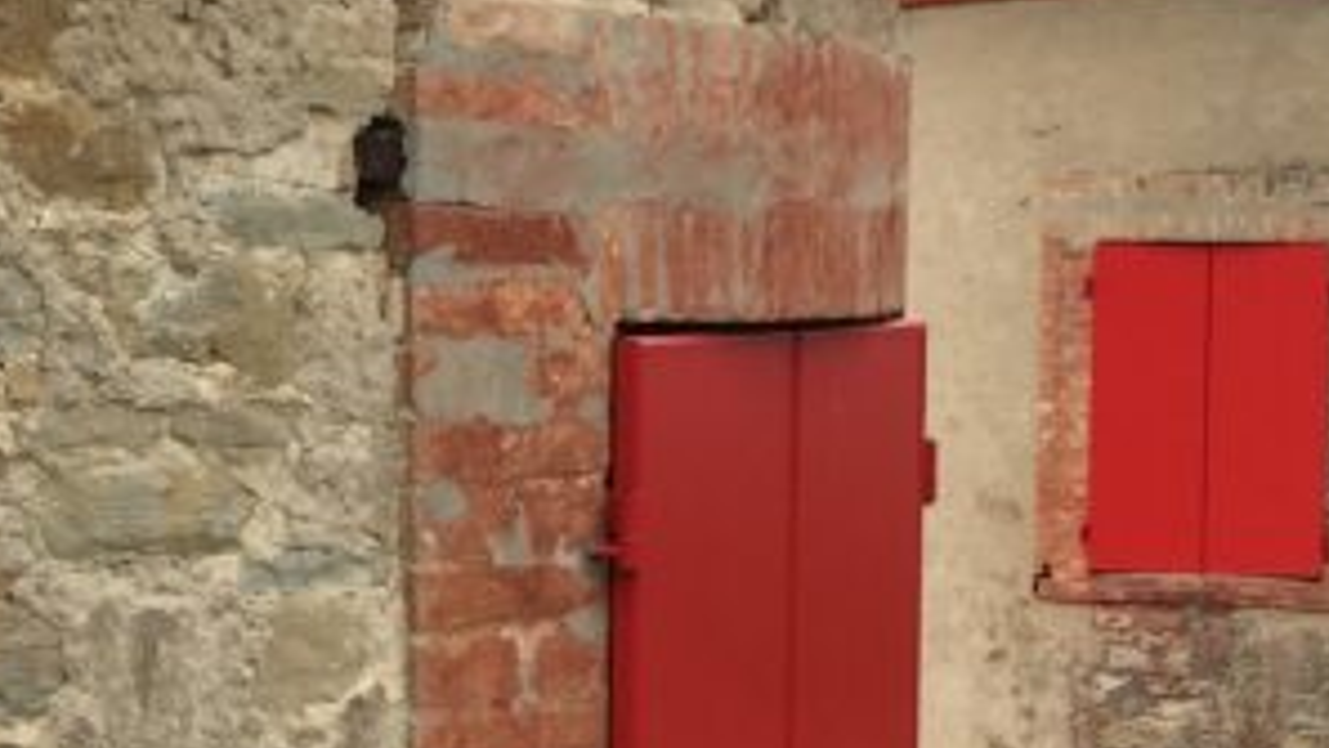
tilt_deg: -6.4
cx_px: 237
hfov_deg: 19.4
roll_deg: -2.2
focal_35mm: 109
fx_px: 3841
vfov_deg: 11.1
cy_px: 663
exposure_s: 1/1014
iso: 32
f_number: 2.2
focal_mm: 4.15
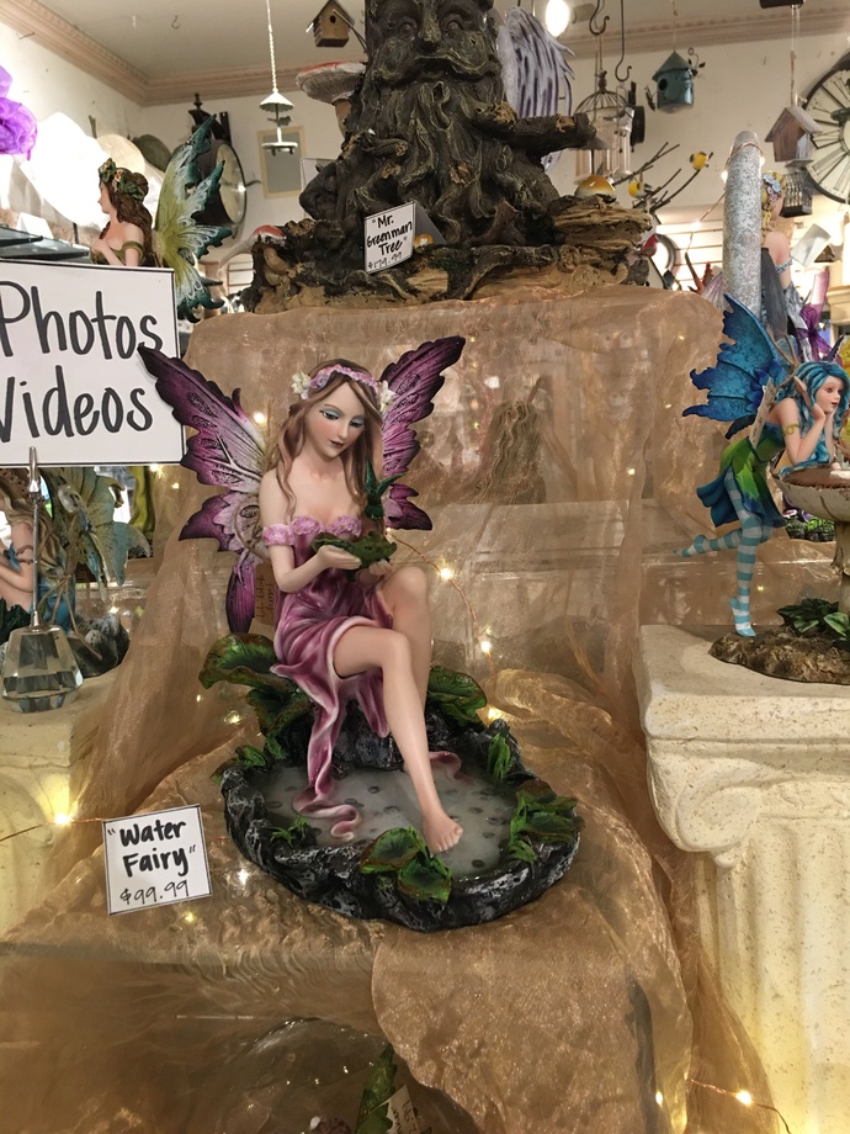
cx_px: 425
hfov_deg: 48.2
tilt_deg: -10.4
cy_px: 567
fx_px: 949
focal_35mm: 29
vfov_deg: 61.7
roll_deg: +3.9
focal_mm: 4.15
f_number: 2.2
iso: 80
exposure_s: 1/15
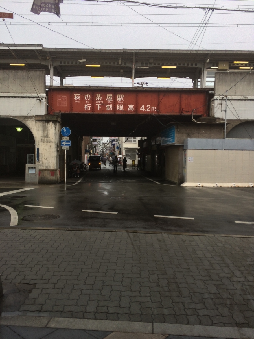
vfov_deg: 61.7
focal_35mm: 29
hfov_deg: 48.2
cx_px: 127
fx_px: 284
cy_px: 170
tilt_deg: -5.8
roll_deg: -2.1
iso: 32
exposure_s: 1/414
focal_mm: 4.15
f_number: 2.2
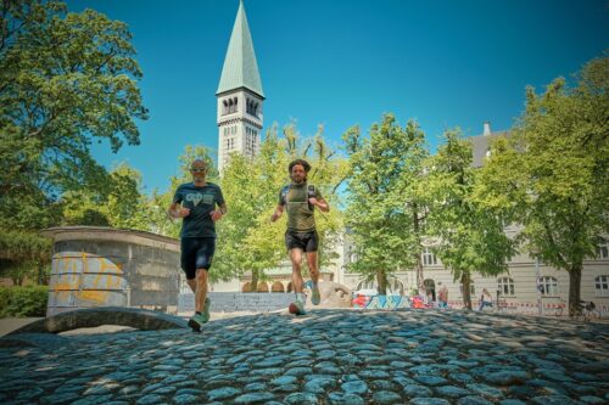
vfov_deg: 43.6
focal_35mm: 30
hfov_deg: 61.9
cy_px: 202
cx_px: 304
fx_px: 507
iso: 320
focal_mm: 20
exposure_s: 1/640
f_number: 5.6
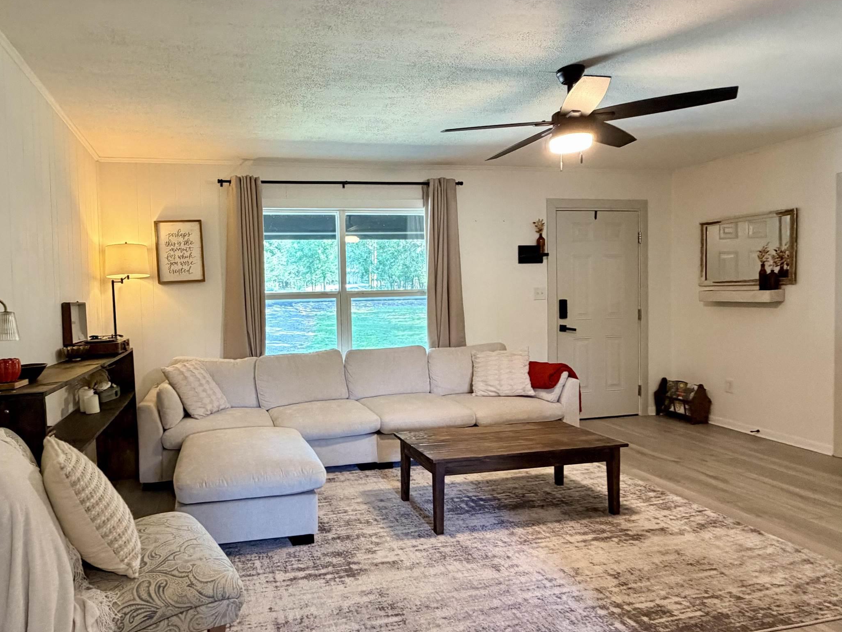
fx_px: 511
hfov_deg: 77.5
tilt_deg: -2.2
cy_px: 317
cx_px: 312
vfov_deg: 63.4
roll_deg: +1.8
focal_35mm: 21
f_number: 2.2
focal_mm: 2.22
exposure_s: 1/60
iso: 400
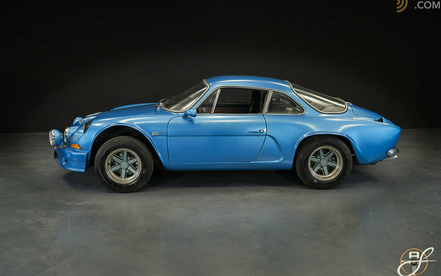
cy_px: 135
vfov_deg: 35.3
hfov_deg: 54.0
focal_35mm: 36
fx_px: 433
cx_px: 221
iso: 250
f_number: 9
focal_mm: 35
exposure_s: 1/2
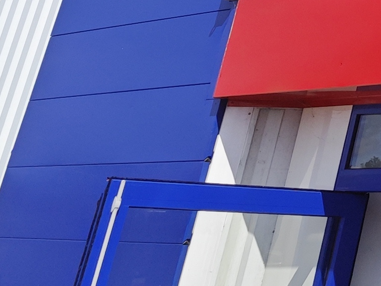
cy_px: -437
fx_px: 1343
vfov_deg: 10.3
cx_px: 964
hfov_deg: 12.2
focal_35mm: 122
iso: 50
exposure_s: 1/2644
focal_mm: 5.43
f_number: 1.8
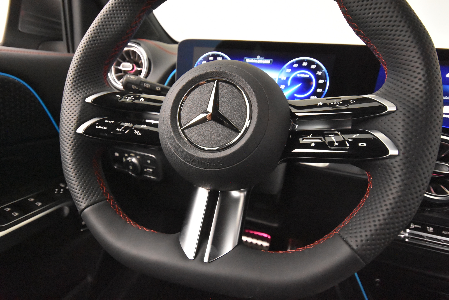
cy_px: 150
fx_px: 243
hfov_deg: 85.4
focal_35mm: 20
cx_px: 224
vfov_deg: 63.3
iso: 10000
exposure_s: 1/60
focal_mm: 13
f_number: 4.5
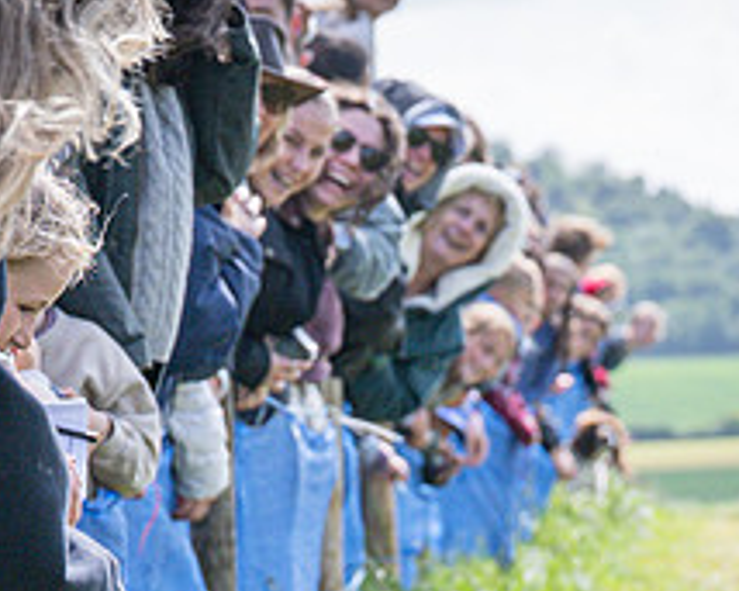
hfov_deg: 4.9
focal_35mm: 396
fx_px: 8657
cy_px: 595
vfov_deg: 3.9
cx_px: 278
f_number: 4.5
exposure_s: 1/1600
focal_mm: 70
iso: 400
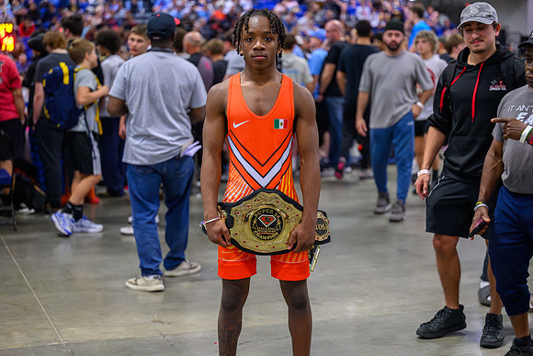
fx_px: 1037
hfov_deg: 28.8
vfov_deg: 19.5
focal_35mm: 70
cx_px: 266
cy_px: 178
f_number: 2.8
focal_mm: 70
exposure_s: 1/400
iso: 8000
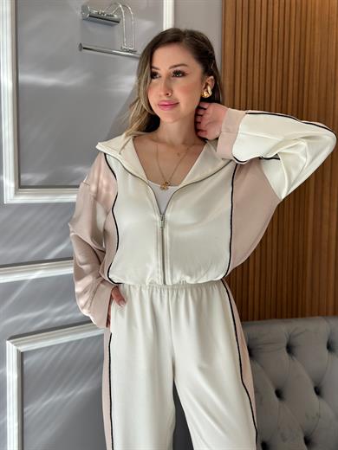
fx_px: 625
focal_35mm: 48
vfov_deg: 39.7
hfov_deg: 30.3
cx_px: 169
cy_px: 225
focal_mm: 6.86
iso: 80
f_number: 1.78
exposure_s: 1/371
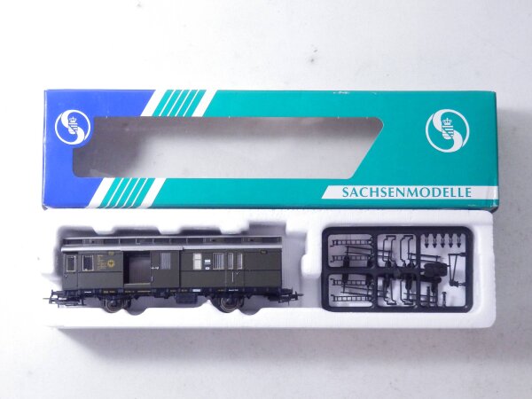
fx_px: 1014
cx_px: 266
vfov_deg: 22.3
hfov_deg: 29.4
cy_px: 200
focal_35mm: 66
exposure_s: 1/160
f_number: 4.4
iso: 800
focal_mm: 11.9
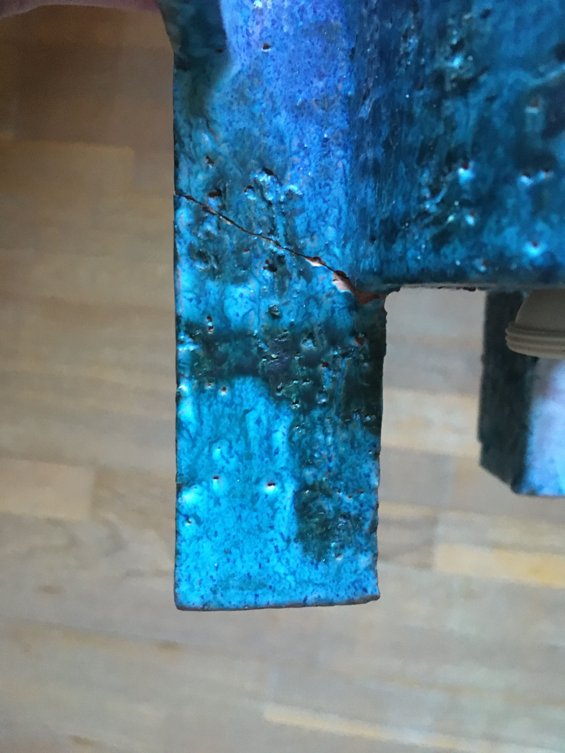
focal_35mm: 29
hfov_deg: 48.2
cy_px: 376
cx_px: 282
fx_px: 631
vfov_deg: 61.7
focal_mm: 4.15
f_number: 2.2
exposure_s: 1/17
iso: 320
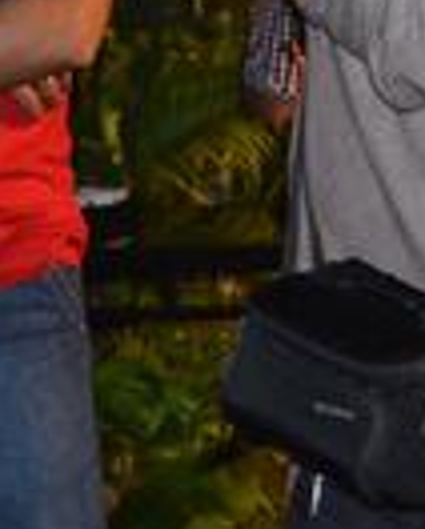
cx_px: -385
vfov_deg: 8.7
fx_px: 3404
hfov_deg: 6.9
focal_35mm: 217
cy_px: -190
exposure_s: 1/60
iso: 3200
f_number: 5
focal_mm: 34
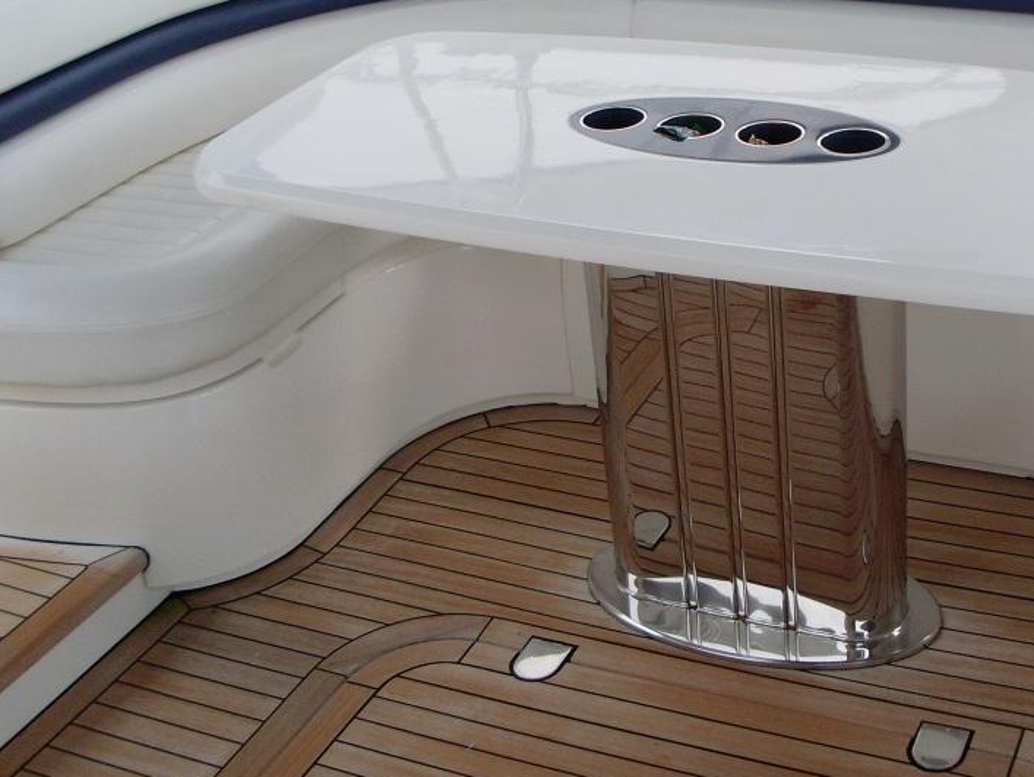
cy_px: 296
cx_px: 721
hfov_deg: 34.5
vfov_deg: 26.5
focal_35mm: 55
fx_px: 1644
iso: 80
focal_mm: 6.3
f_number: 3
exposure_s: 1/90
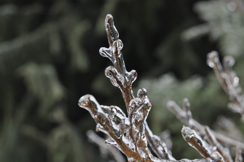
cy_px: 81
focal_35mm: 82
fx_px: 558
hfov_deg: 24.6
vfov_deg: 16.5
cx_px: 122
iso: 250
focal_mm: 55
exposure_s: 1/250
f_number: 8
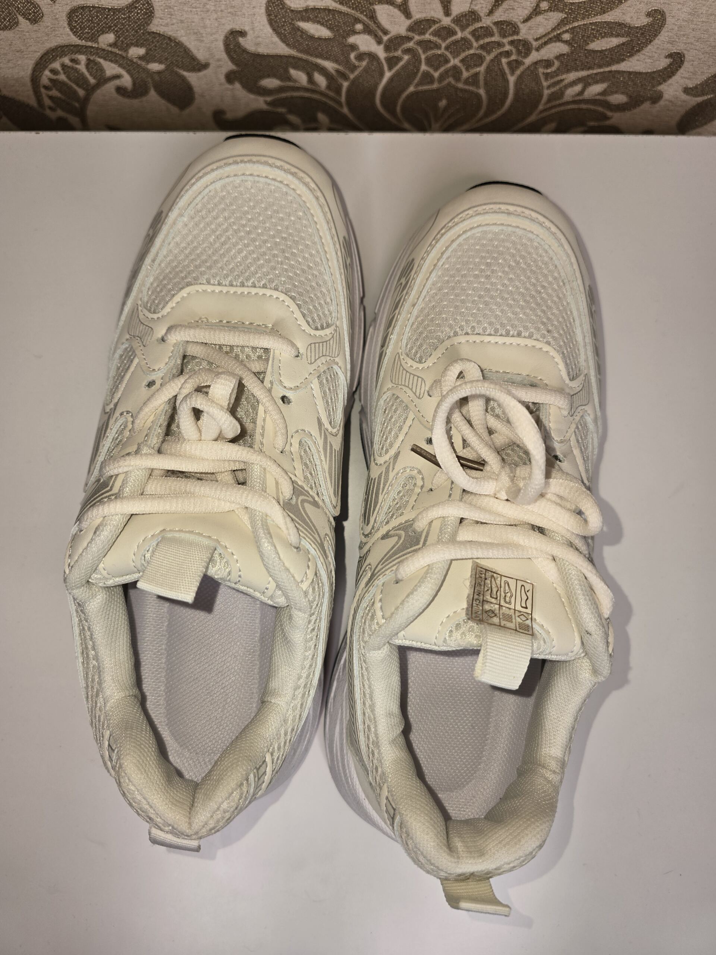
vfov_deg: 73.9
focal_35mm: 23
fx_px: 634
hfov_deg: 58.9
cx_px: 358
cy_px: 478
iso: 12
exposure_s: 1/100
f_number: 1.7
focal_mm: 6.3
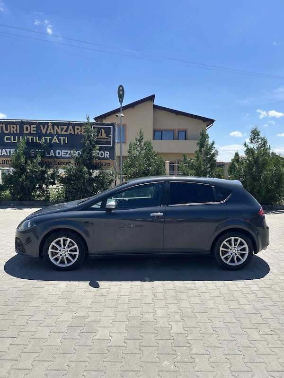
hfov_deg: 53.1
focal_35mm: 26
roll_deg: -0.6
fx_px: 284
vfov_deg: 67.3
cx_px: 142
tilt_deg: -4.6
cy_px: 189
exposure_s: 1/4444
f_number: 1.5
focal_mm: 5.7
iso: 50
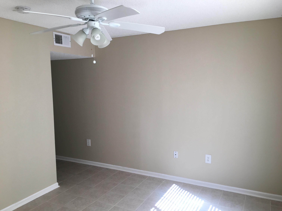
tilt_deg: -4.4
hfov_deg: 61.7
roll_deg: +0.8
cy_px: 106
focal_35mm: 29
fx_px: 236
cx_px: 141
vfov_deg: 48.2
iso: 32
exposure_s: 1/60
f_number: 2.2
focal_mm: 4.15
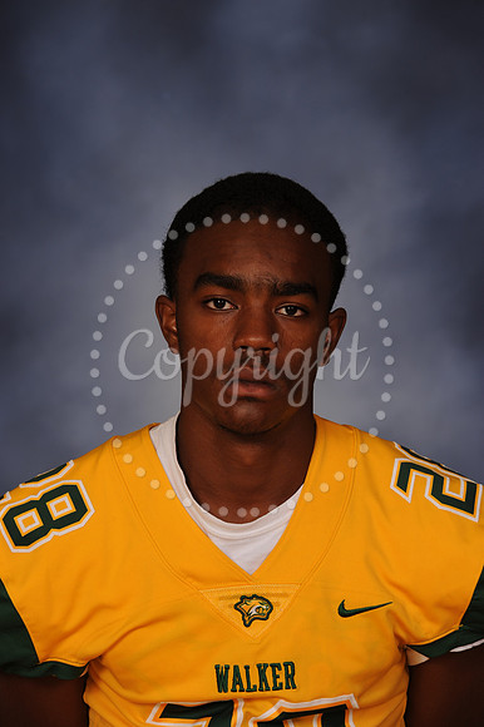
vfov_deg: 12.1
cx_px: 242
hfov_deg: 8.1
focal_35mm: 170
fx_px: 3432
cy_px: 364
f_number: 8
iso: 200
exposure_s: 1/100
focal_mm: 170
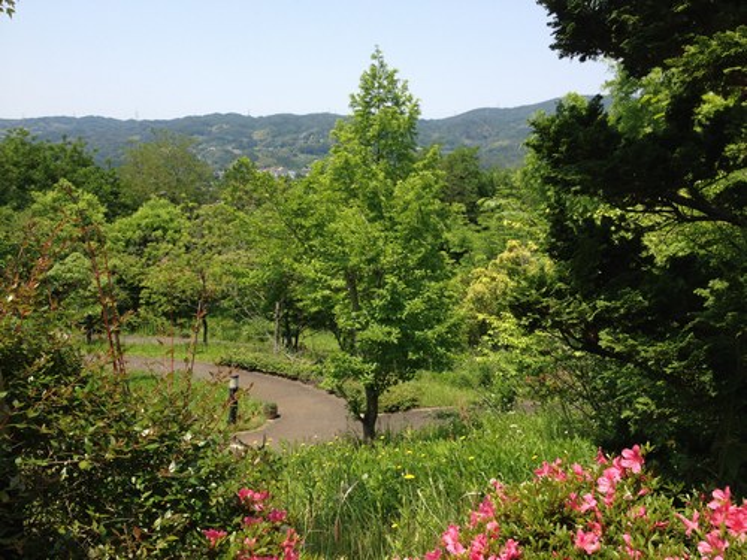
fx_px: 755
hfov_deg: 52.6
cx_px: 374
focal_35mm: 35
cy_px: 280
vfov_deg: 40.7
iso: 50
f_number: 2.4
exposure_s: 1/1126
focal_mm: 4.28
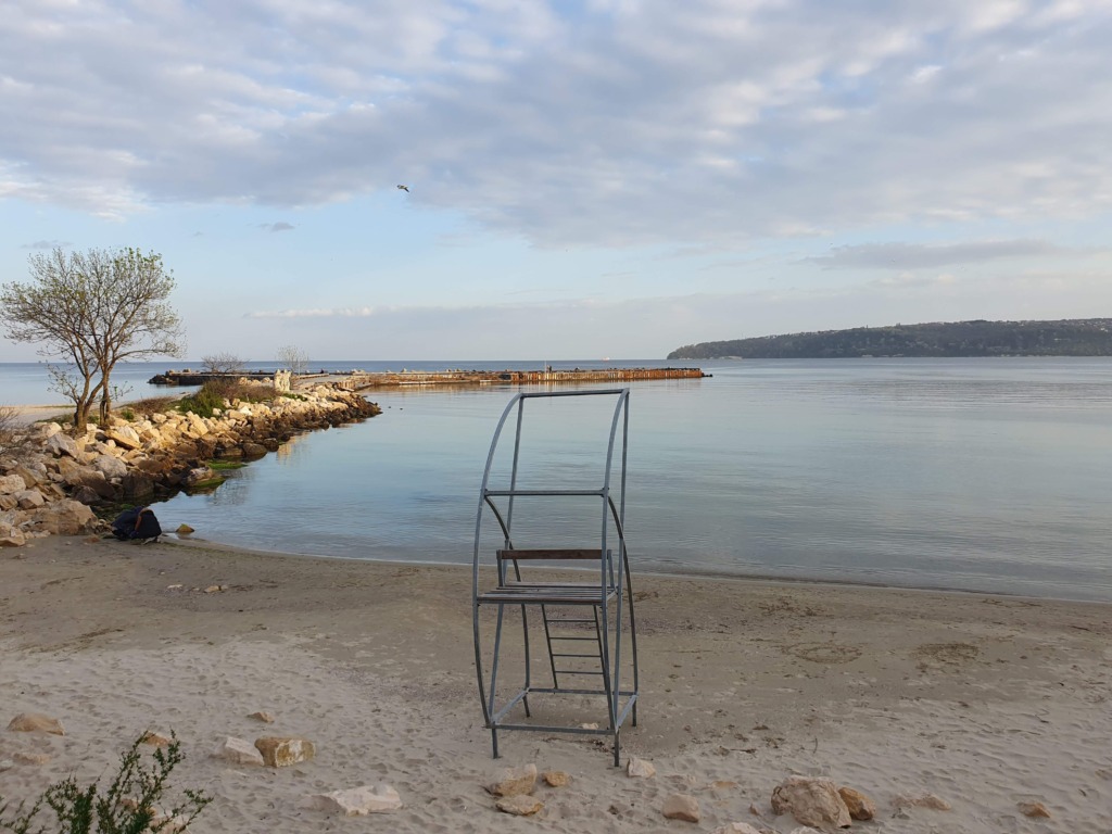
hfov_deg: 67.3
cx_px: 556
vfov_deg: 53.1
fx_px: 835
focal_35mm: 26
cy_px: 417
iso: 50
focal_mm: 4.32
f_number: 2.4
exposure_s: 1/526
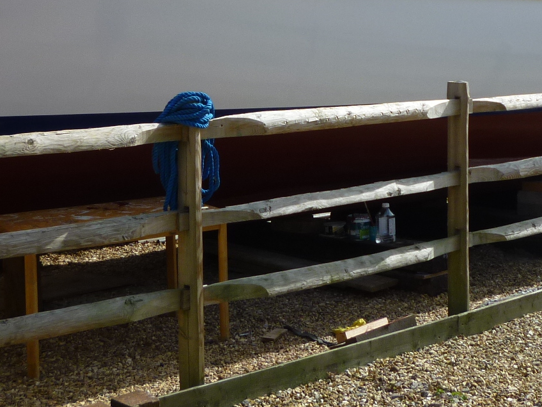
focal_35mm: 70
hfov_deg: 27.8
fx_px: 1096
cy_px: 93
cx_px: 298
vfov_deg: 20.8
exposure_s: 1/640
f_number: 4
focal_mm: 5.2
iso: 80
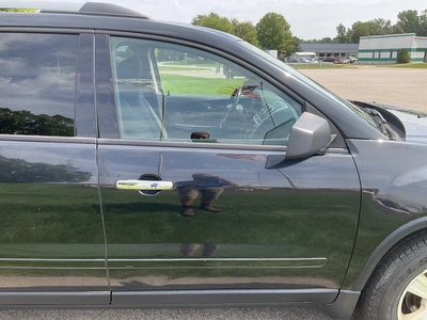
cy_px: 160
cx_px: 214
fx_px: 358
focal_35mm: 29
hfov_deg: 61.7
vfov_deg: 48.2
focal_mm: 3
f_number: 1.8
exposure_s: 1/454
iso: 25
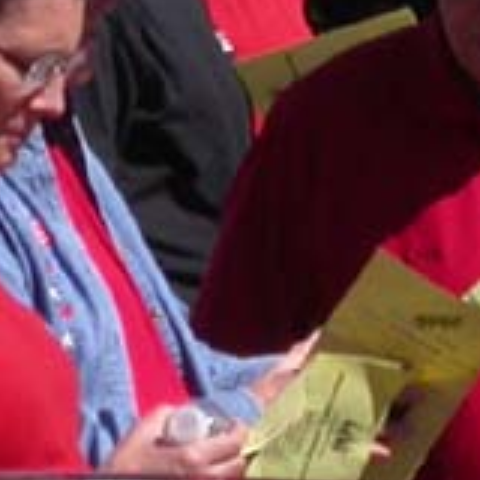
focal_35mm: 711
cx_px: 45
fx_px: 11154
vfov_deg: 2.5
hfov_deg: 2.5
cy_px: -111
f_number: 6.5
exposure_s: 1/500
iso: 100
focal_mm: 26.2
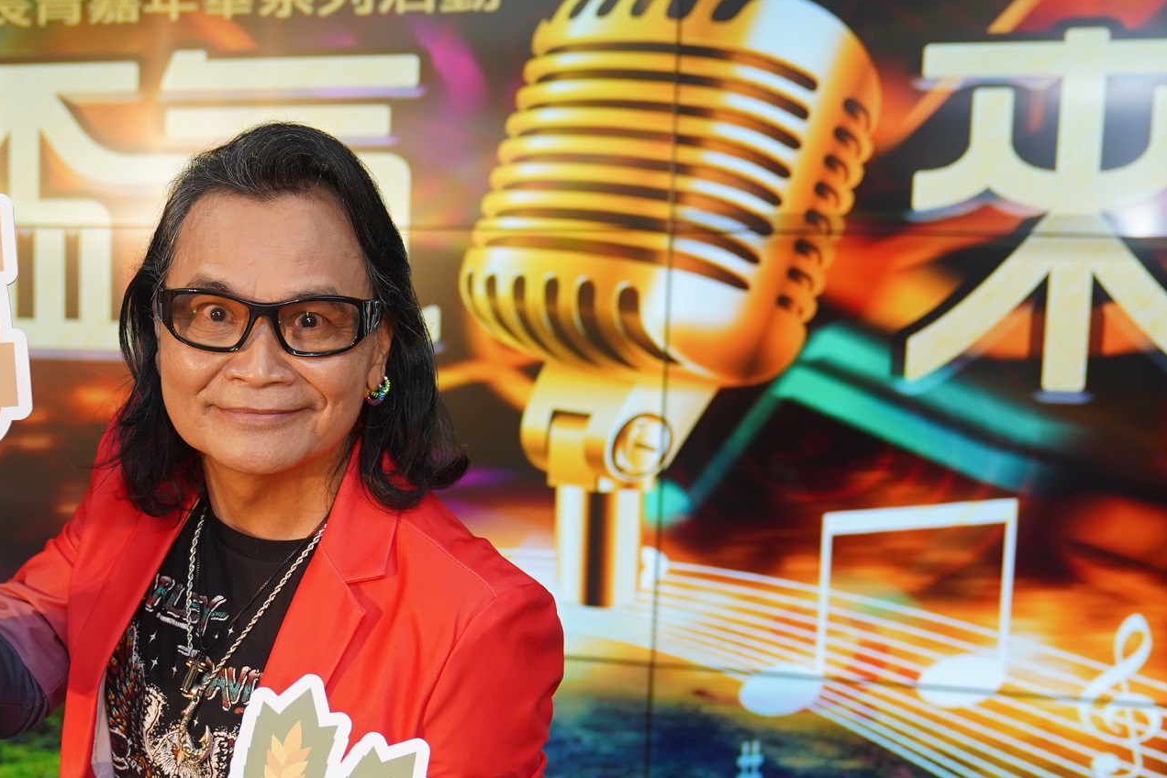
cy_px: 611
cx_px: 257
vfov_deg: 20.7
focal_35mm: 65
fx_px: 2107
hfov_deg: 30.3
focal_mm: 30
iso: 500
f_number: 2.8
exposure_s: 1/250
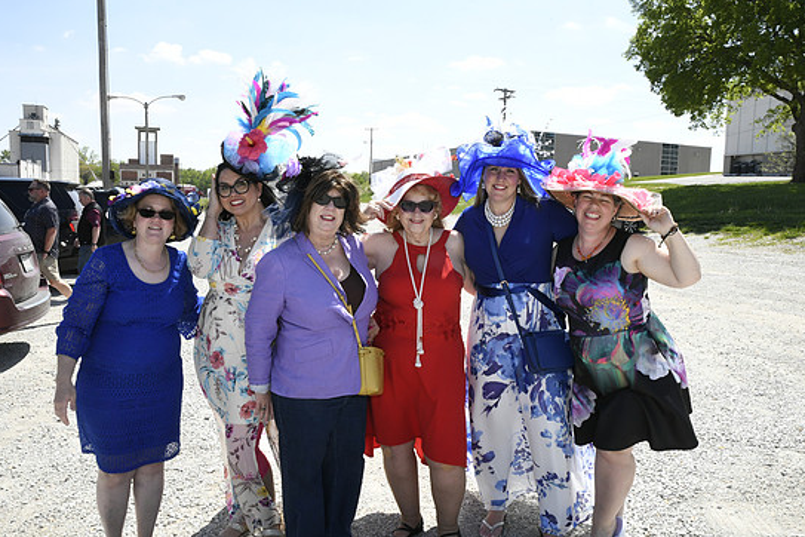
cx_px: 411
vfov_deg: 42.3
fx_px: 693
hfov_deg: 60.3
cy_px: 281
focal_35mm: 31
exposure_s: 1/250
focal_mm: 29
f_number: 22
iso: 1600
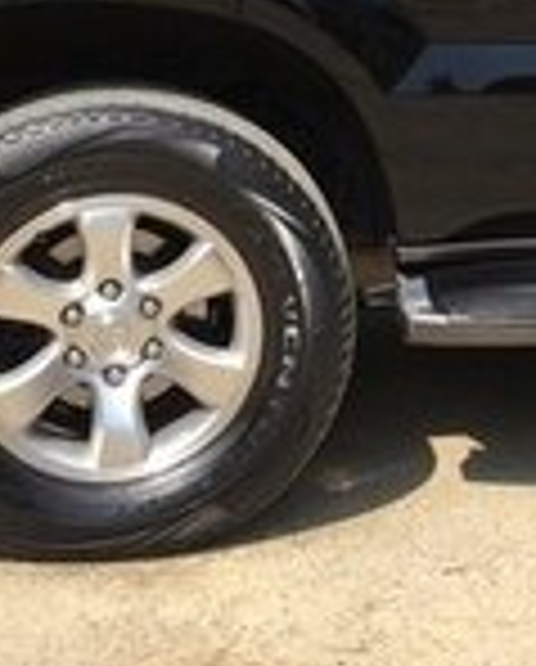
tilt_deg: -5.4
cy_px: -97
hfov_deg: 11.9
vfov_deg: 14.8
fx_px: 2491
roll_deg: -0.1
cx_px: 694
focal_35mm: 126
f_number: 2.2
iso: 25
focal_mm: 4.15
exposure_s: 1/1026
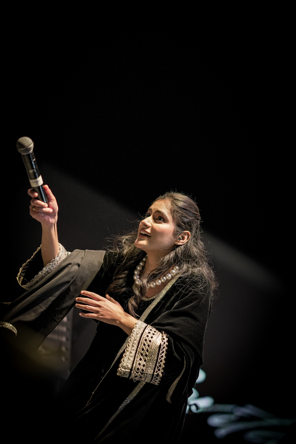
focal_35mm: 85
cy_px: 222
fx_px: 1048
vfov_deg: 23.9
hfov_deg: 16.1
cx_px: 148
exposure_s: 1/500
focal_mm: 85
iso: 640
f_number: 1.4
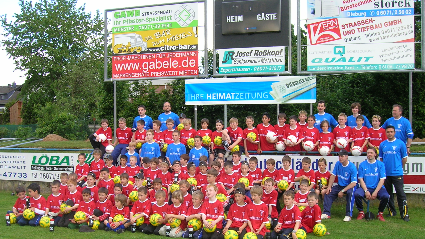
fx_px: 428
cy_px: 154
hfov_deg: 52.8
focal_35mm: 38
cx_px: 217
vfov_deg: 31.0
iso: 50
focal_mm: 5.7
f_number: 4.9
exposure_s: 1/55.4
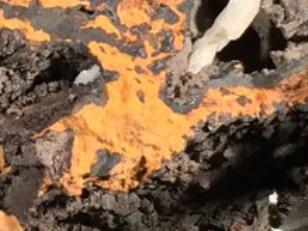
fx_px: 1885
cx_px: -374
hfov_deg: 8.7
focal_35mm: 212
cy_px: 245
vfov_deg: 7.0
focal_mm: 4.15
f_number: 2.2
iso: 50
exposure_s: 1/120
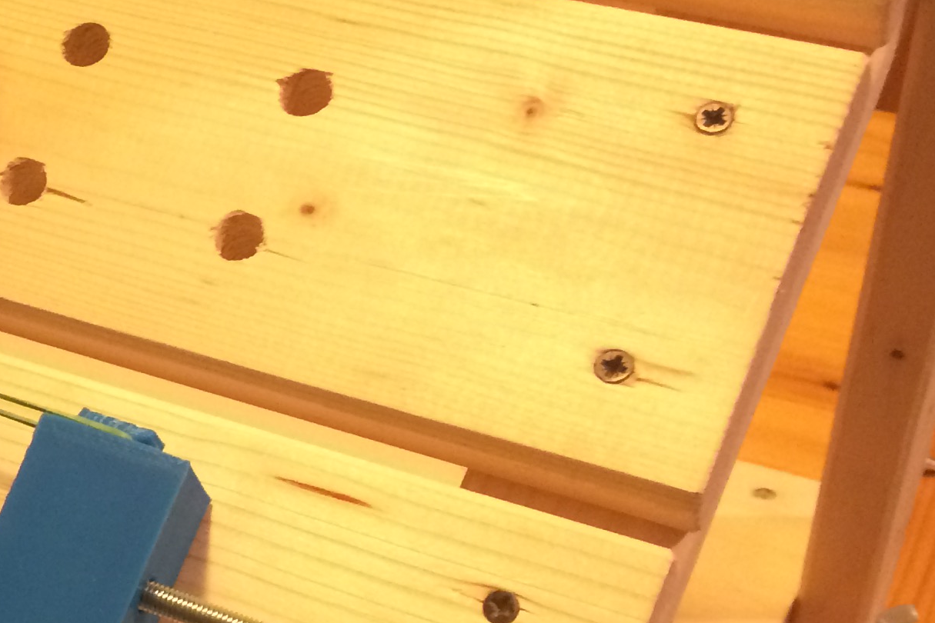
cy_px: 553
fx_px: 2104
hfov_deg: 23.0
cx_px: -193
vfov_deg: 16.6
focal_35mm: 81
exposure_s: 1/33
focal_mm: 4.15
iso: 320
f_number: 2.2
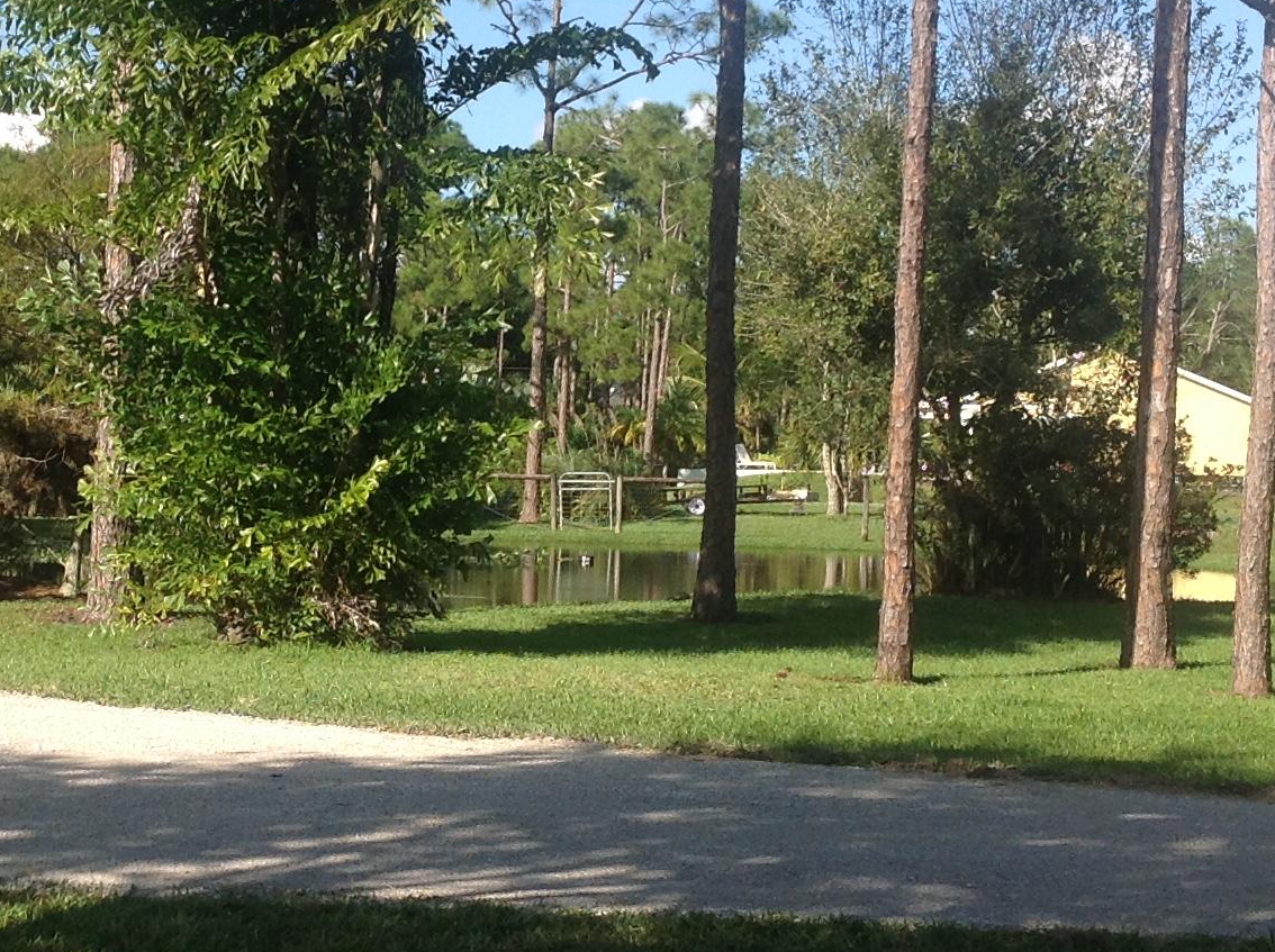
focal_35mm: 80
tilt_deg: +0.6
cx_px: 394
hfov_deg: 24.3
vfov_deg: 18.4
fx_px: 2942
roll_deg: -1.8
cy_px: 447
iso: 50
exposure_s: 1/1374
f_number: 2.4
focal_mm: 4.28
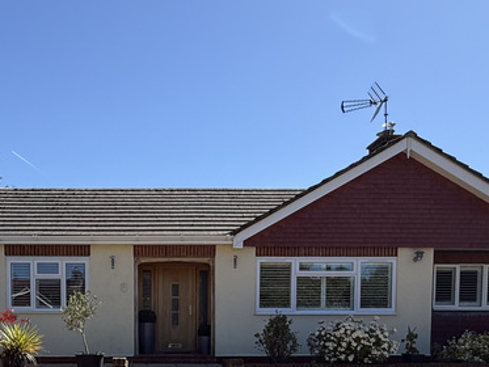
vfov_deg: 36.4
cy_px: 350
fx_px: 509
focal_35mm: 36
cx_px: 160
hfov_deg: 50.3
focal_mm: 2.22
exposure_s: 1/1572
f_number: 2.2
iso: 50
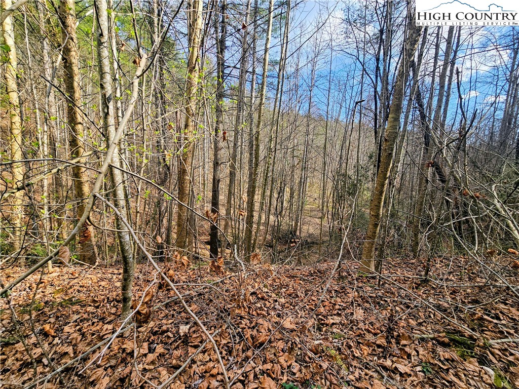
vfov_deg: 89.9
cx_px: 260
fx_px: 195
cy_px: 194
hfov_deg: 106.2
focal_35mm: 13
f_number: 2.2
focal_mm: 2.2
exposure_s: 1/838
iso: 50
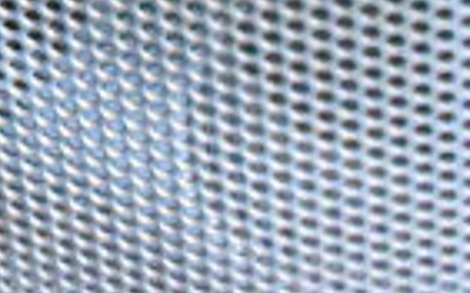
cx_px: -543
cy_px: -381
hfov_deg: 12.3
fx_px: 1869
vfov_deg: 8.3
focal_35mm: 146
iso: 25600
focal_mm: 22
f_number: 3.8
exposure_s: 1/20
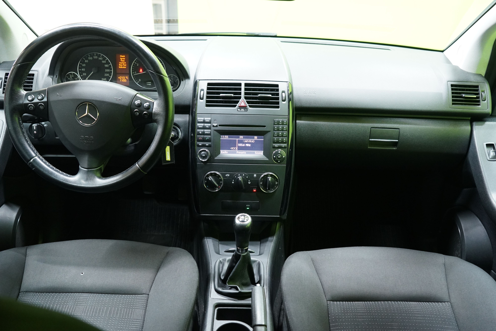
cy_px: 166
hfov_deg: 58.7
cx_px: 248
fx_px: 441
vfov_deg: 41.1
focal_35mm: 32
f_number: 4.5
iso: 2500
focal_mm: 32
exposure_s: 1/25
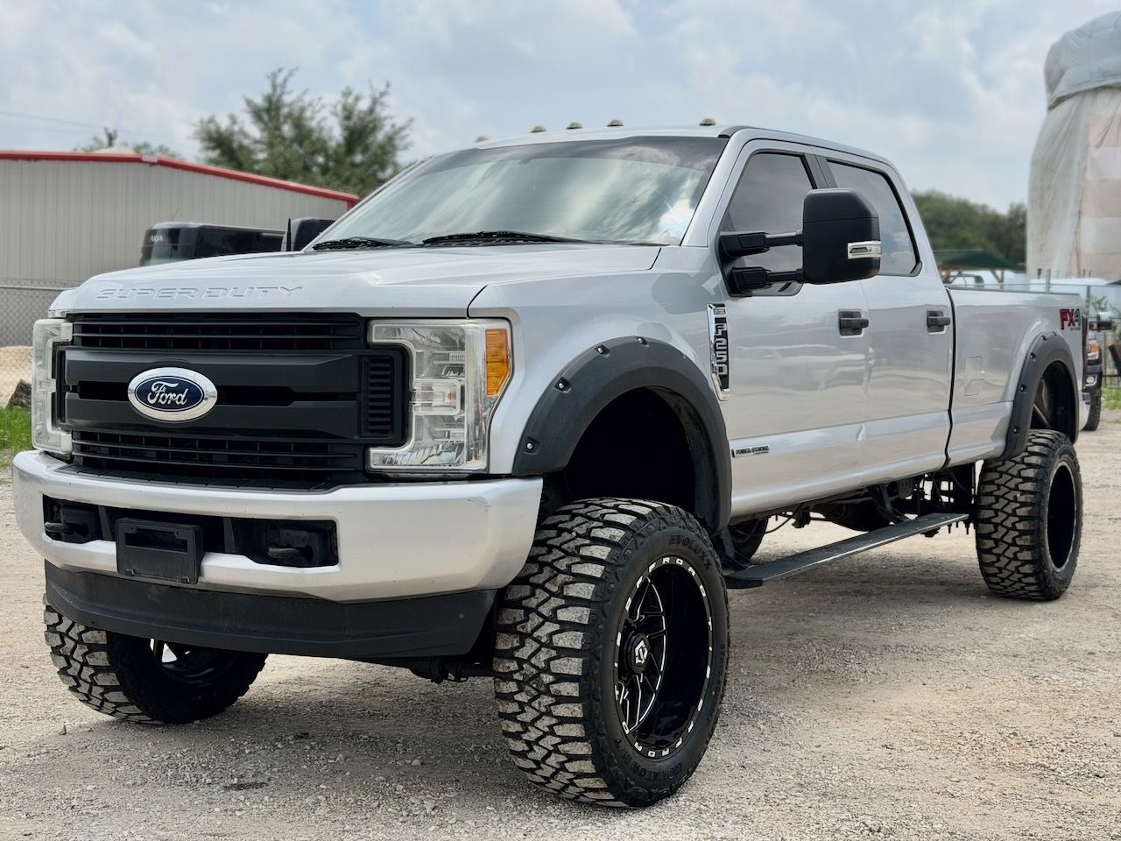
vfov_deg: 30.3
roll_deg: -2.5
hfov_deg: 39.7
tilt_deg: -3.3
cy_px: 420
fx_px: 1554
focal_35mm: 48
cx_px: 560
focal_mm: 6.76
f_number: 1.78
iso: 64
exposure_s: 1/5208
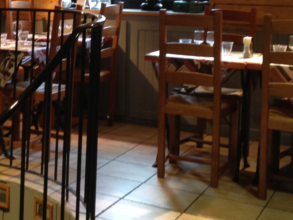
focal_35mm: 79
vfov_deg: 18.4
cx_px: 43
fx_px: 669
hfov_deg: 24.2
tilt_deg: -3.0
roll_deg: -0.5
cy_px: 28
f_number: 2.4
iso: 125
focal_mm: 4.12
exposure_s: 1/20
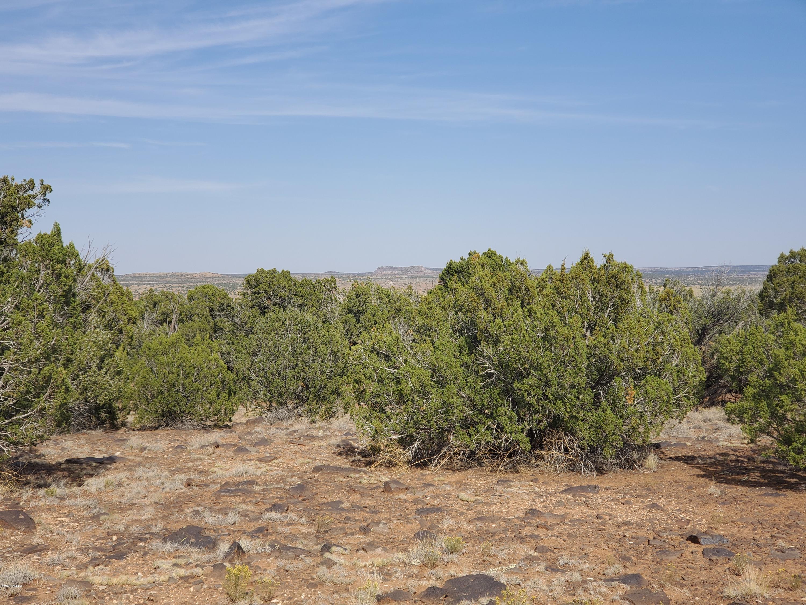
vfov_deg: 28.0
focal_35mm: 52
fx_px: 1211
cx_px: 403
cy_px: 302
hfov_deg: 36.8
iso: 50
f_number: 2.4
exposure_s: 1/818
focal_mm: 6
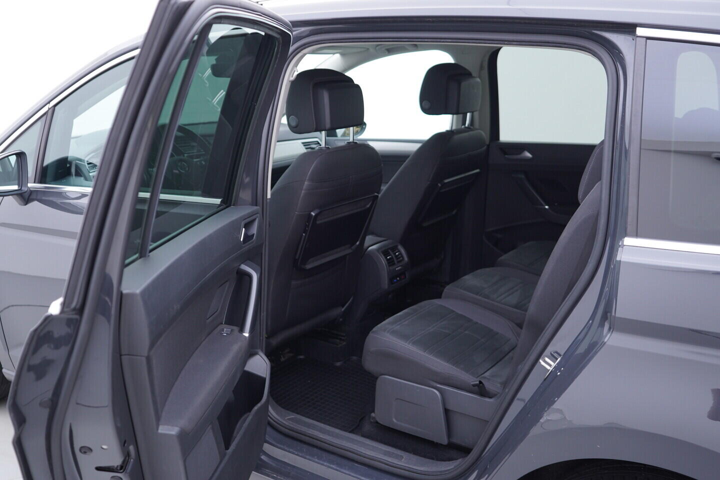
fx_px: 720
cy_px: 240
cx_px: 360
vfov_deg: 36.9
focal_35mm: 36
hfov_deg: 53.1
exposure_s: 1/40
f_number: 2.8
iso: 160
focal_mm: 24
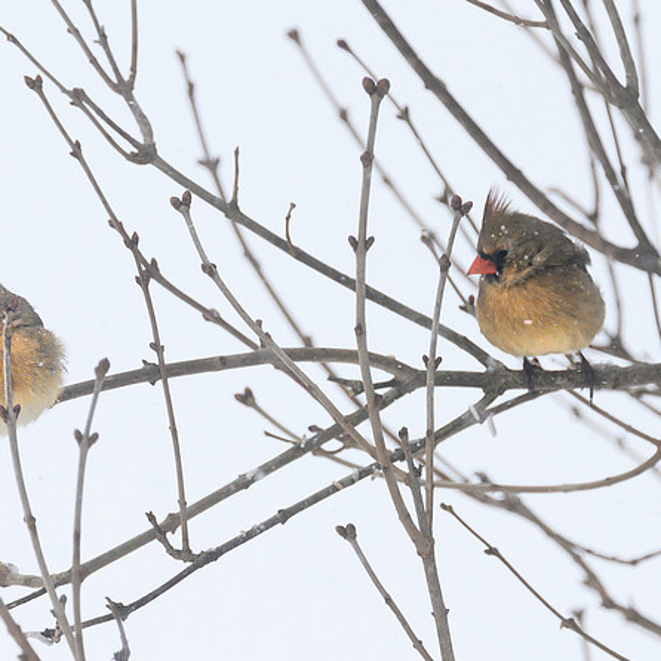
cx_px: 282
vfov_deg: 2.3
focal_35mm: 771
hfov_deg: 2.3
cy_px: 281
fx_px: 16657
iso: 1800
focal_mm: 400
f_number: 8
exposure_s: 1/1250
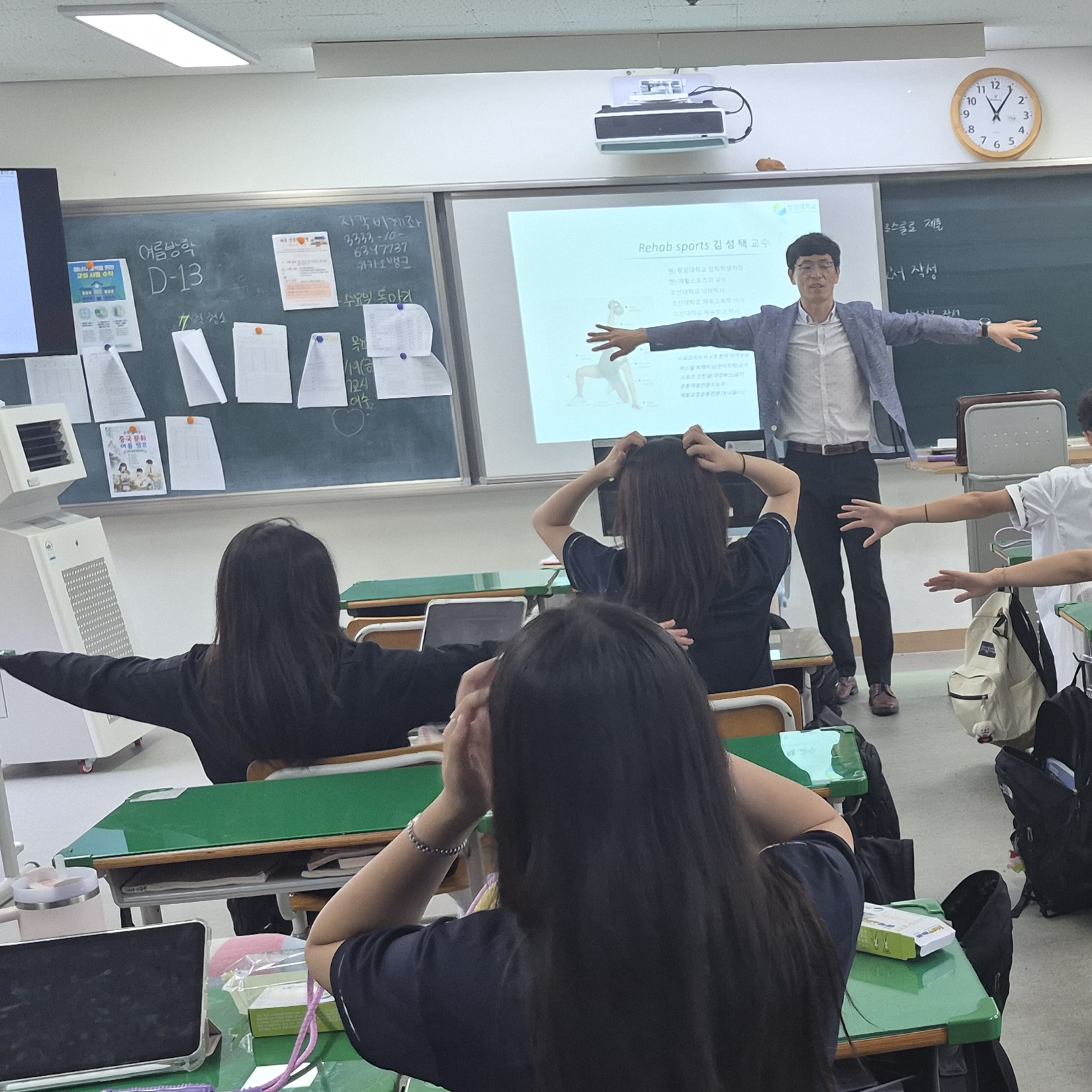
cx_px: 1061
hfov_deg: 31.7
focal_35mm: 50
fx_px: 1785
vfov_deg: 33.9
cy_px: 666
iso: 100
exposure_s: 1/120
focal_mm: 5.4
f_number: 1.8
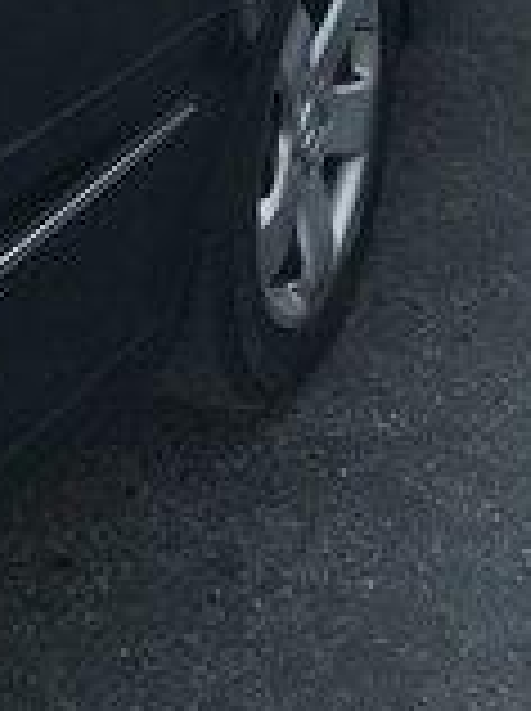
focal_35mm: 88
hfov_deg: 16.7
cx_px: 198
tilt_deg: -20.8
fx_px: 1805
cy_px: -166
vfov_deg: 20.7
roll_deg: -1.0
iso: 20
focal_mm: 3.99
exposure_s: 1/121
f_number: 1.8
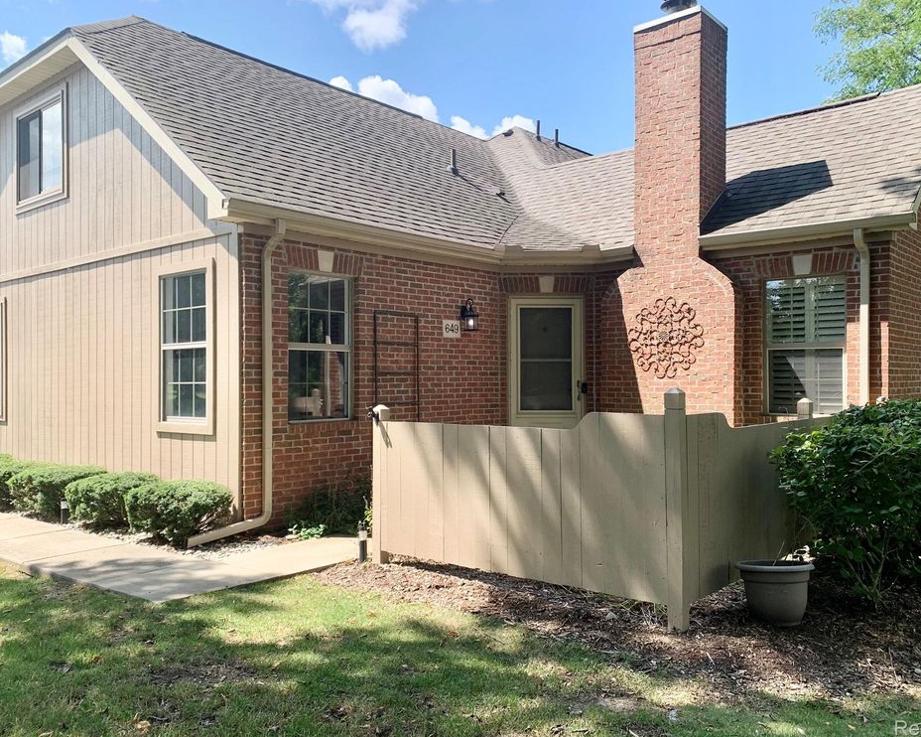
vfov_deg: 51.5
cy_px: 362
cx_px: 484
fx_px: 763
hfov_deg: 62.2
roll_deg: -1.8
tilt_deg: +0.4
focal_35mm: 28
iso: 25
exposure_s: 1/928
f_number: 1.8
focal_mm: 4.25
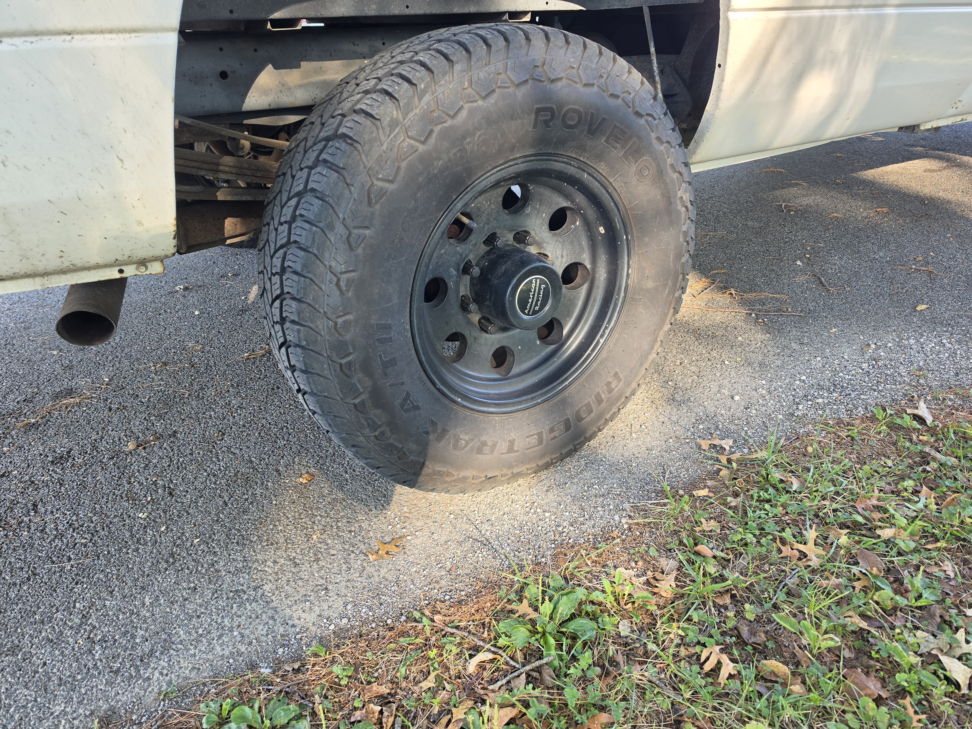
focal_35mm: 23
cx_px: 486
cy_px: 364
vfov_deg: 58.9
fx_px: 646
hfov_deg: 73.9
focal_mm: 6.5
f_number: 1.4
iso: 50
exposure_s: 1/180
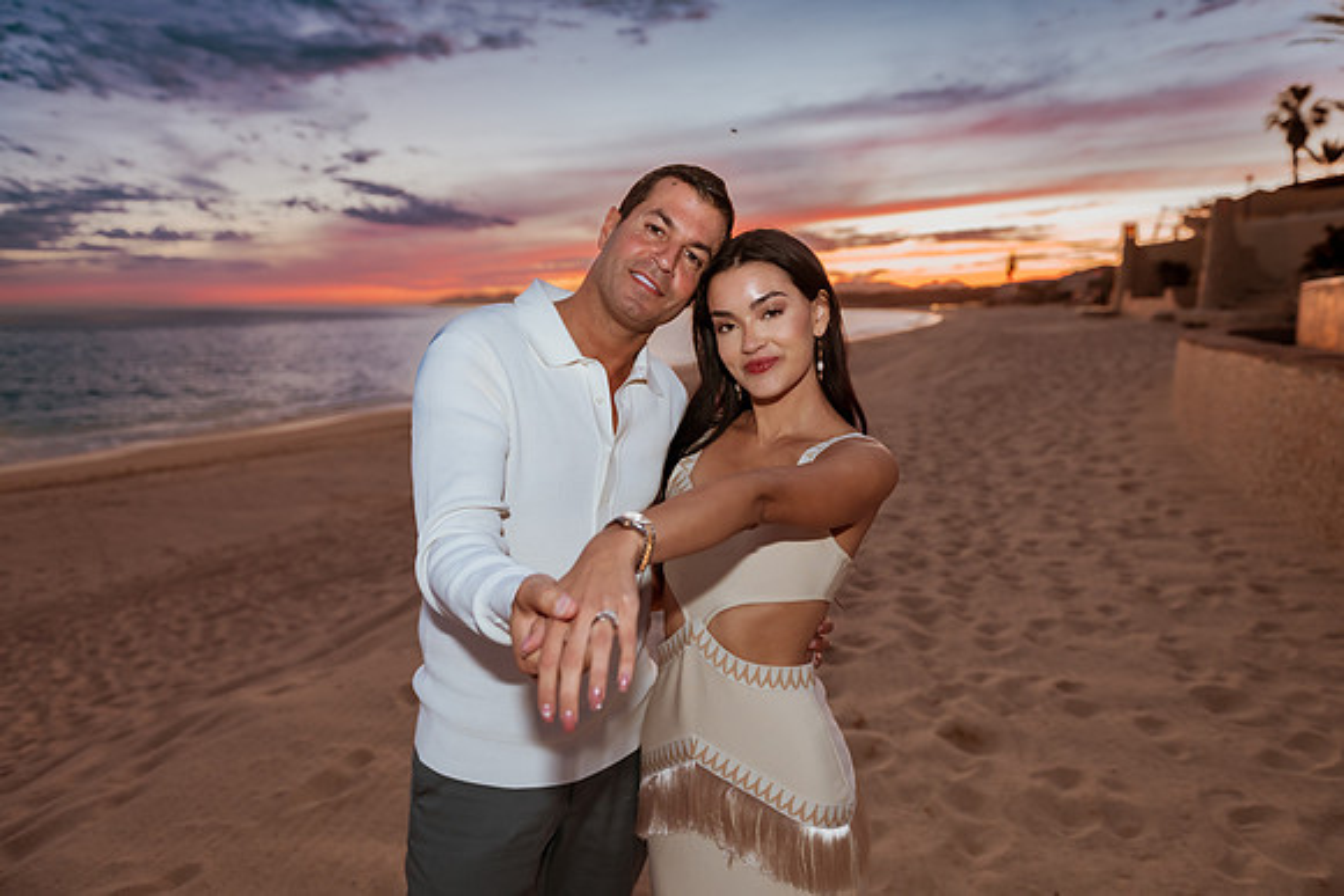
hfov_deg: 72.4
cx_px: 685
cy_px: 454
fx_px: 918
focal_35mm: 25
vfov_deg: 52.0
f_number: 2.8
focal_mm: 24
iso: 500
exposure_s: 1/100
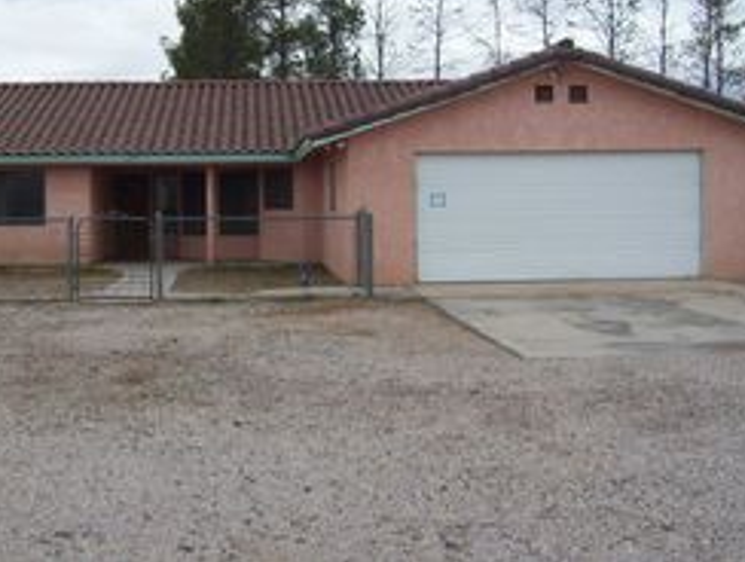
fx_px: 1100
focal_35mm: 51
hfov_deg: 37.1
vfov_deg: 28.4
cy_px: 168
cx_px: 266
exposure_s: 1/750
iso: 80
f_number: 2.7
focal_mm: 6
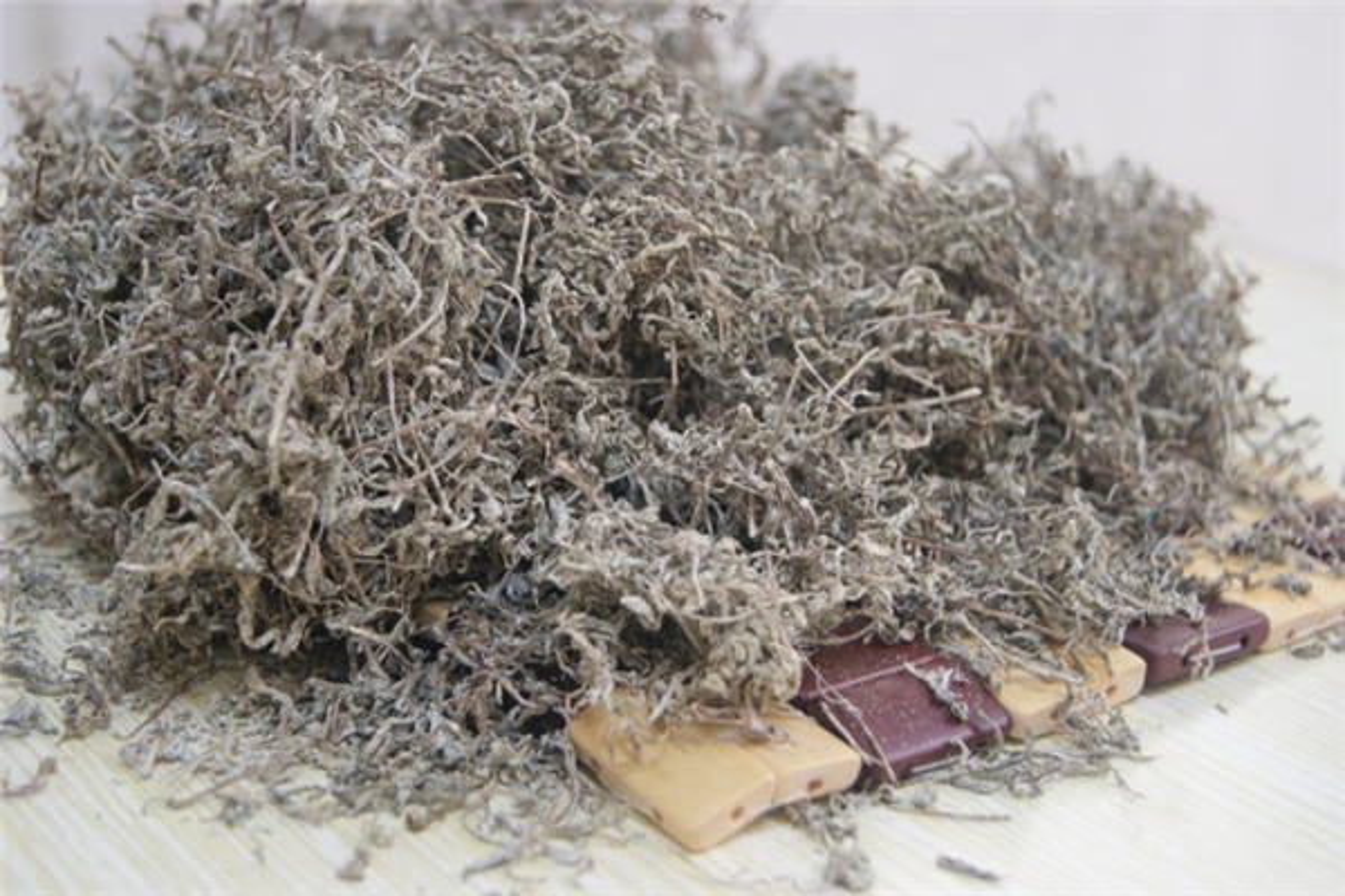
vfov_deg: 25.8
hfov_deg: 37.9
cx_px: 672
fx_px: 1961
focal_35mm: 52
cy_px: 448
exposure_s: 1/60
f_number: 5
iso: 200
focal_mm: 35
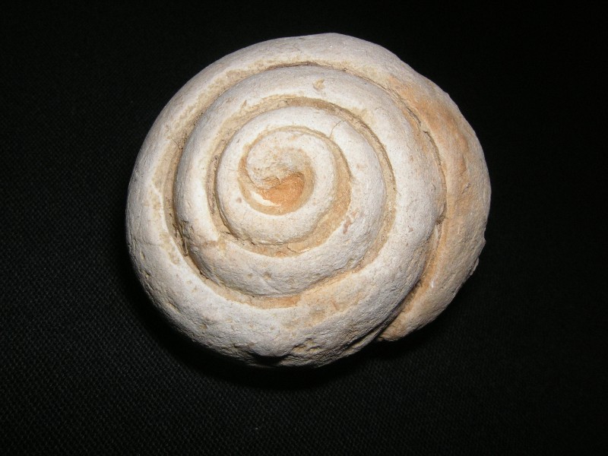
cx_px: 304
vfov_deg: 37.7
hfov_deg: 49.0
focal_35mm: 38
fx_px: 667
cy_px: 228
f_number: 6.6
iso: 160
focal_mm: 6.3
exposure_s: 1/45
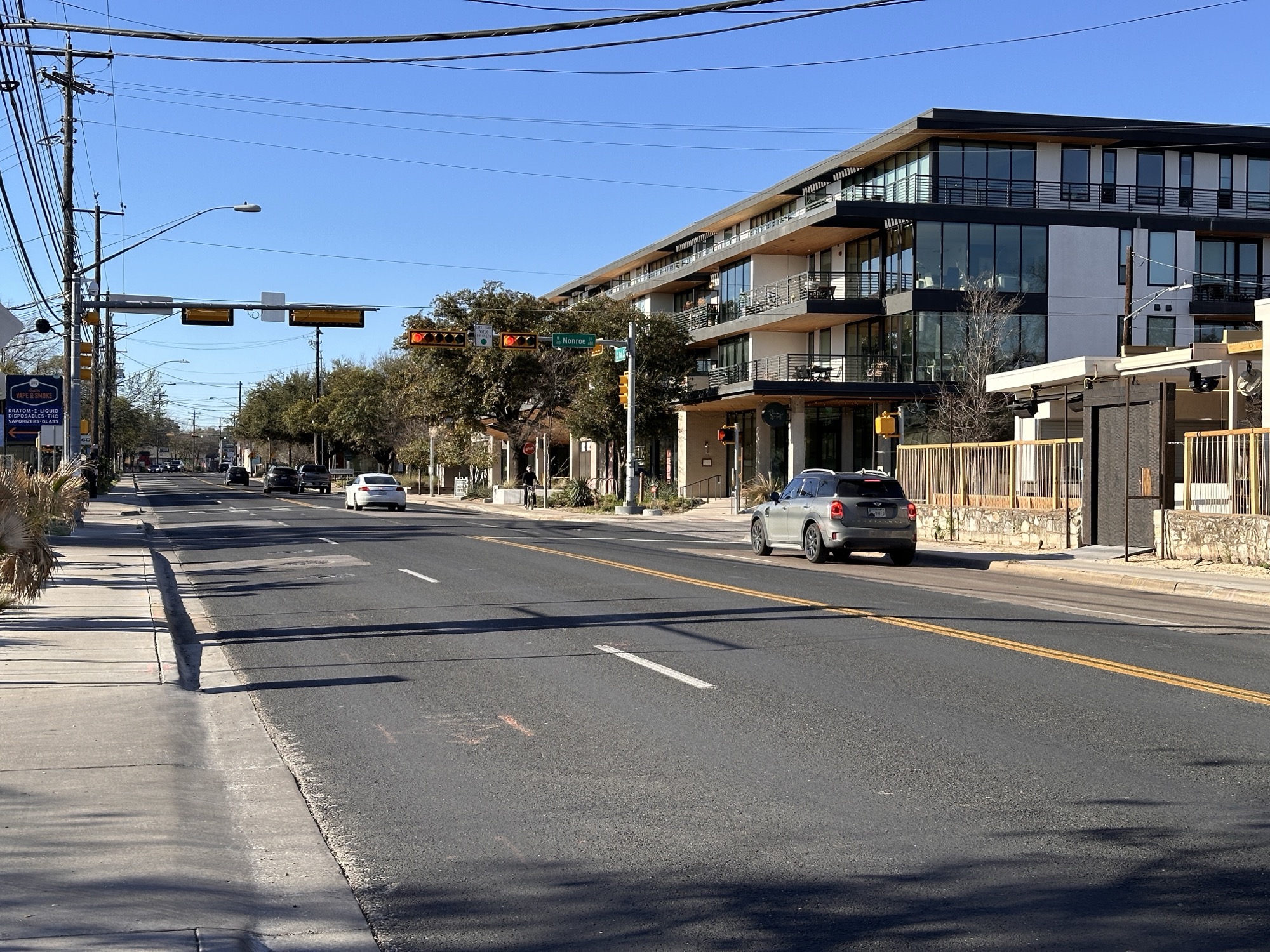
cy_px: 476
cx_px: 635
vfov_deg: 30.3
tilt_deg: +0.7
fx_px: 1761
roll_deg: -0.8
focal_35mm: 48
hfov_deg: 39.7
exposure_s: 1/2597
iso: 64
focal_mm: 6.86
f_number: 1.78
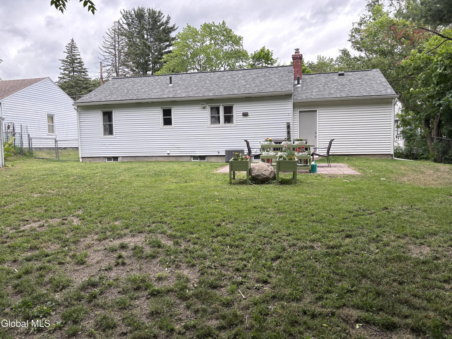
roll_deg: +1.5
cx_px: 226
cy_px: 170
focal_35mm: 26
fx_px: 339
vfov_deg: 53.1
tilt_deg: -4.3
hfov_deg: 67.3
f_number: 1.6
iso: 50
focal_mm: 5.96
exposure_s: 1/353
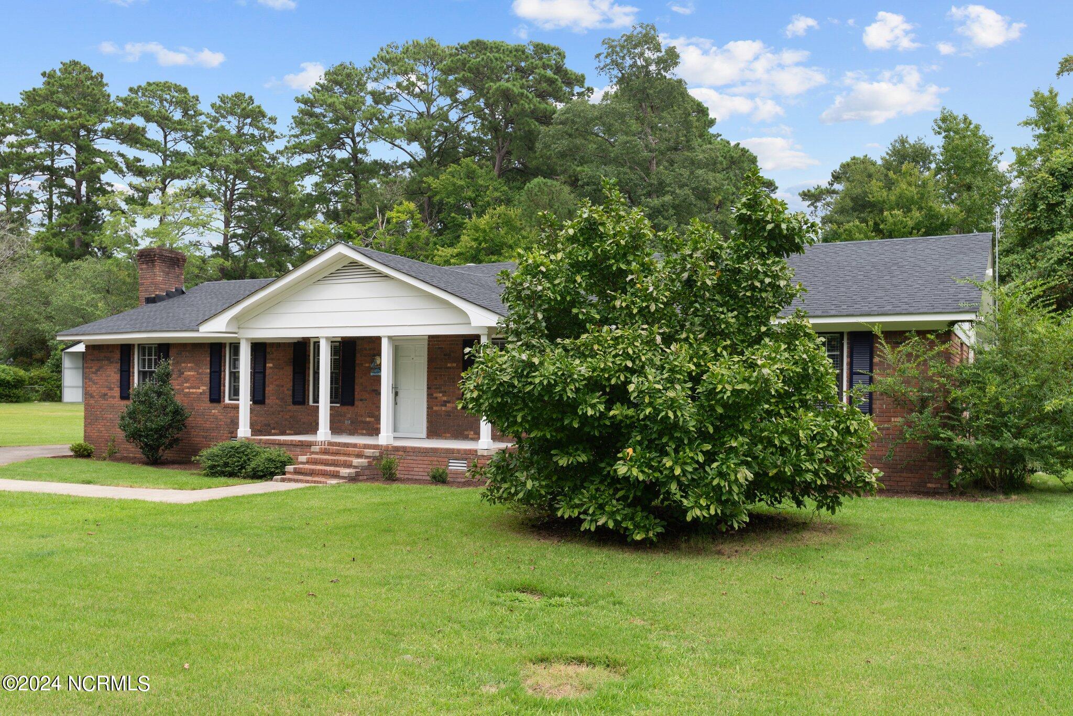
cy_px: 358
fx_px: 924
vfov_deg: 42.4
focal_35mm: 31
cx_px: 536
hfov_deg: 60.3
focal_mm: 31
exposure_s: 1/250
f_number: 8
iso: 250
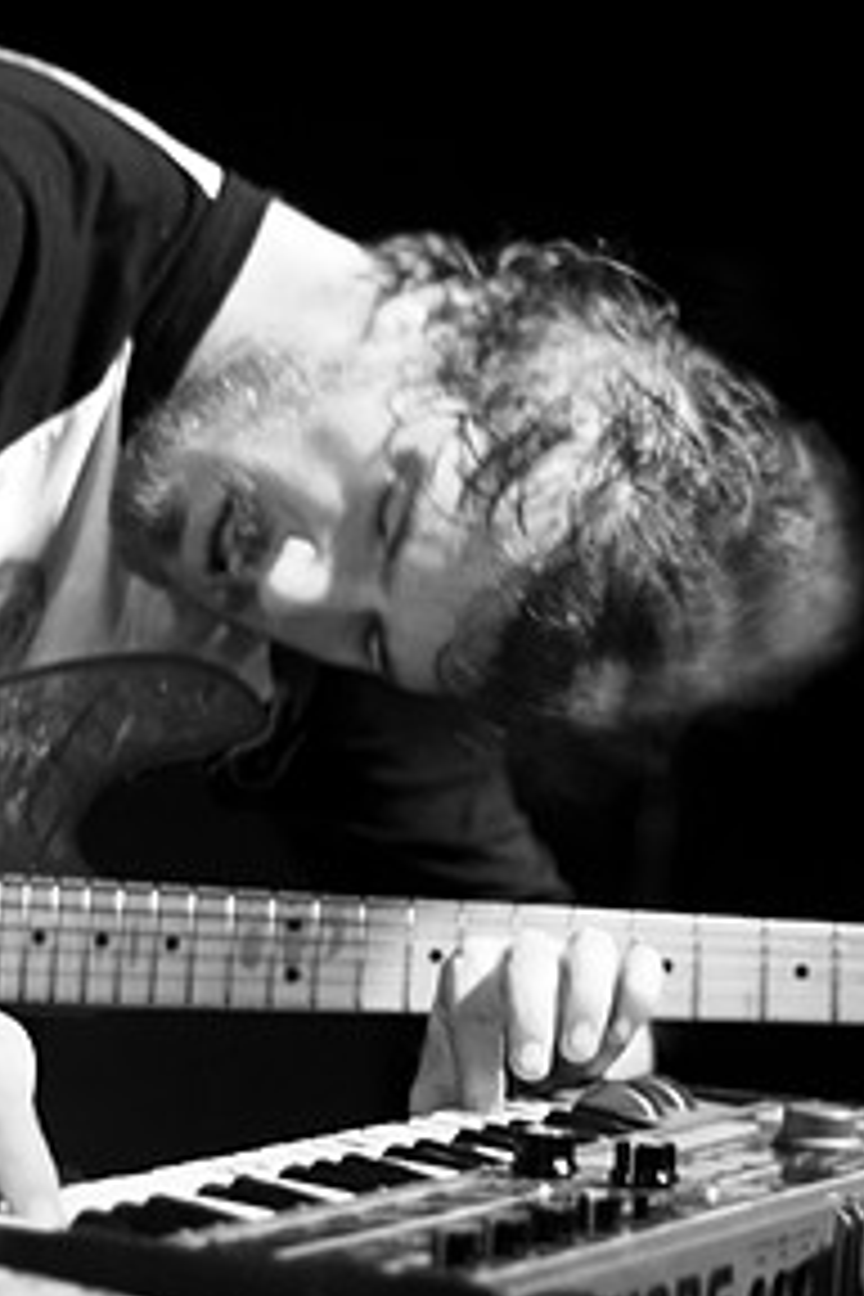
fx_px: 4212
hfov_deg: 11.7
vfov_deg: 17.5
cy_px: 684
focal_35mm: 117
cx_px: 659
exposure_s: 1/125
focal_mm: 50
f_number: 1.8
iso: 1000
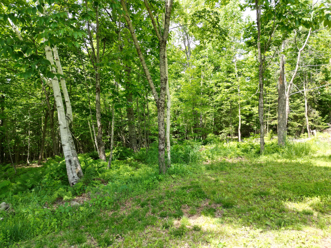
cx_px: 166
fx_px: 229
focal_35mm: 24
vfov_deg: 56.8
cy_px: 124
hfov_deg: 71.6
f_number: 1.7
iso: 120
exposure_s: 1/640
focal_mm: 6.72
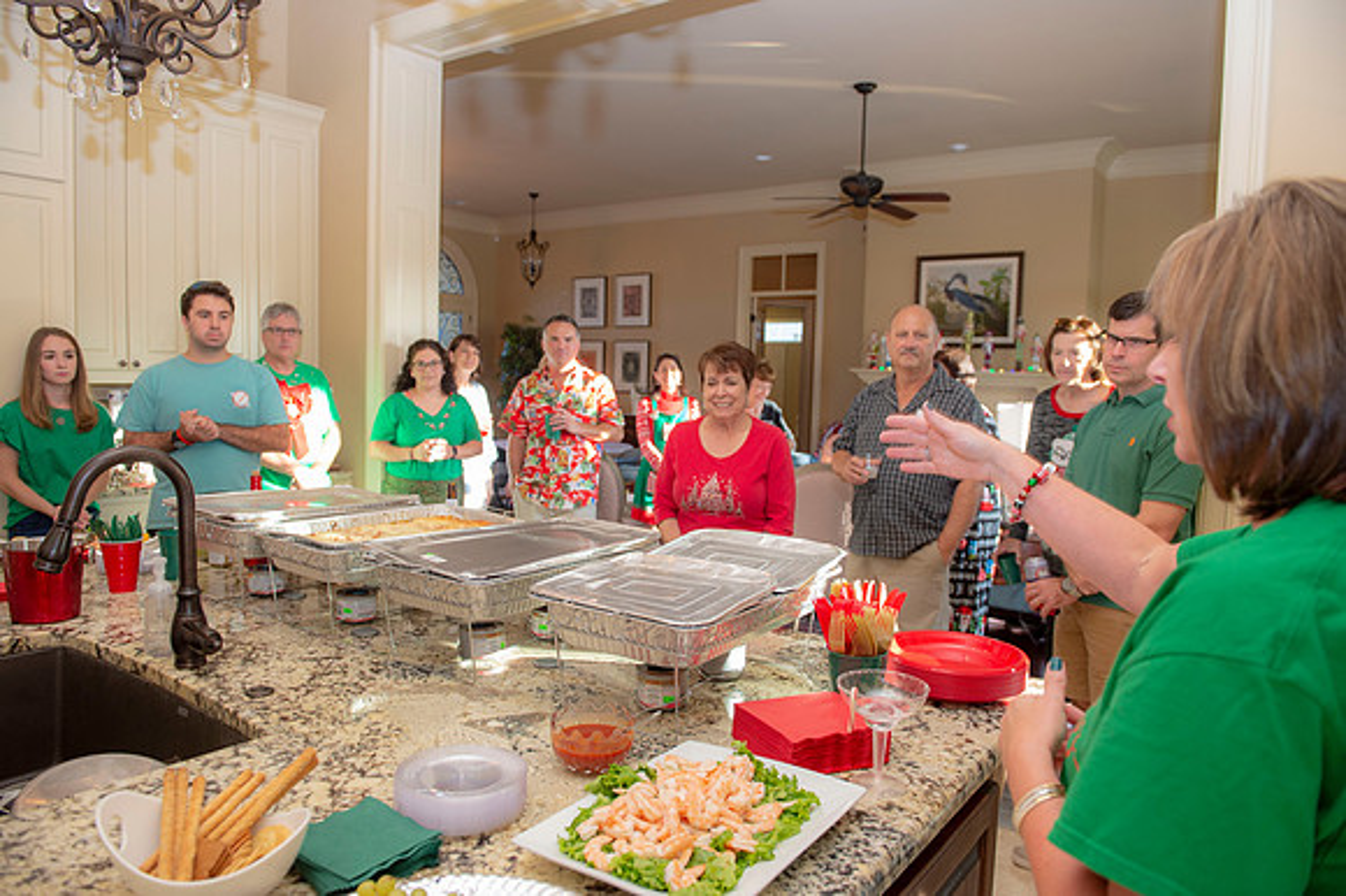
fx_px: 897
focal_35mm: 24
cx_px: 673
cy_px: 448
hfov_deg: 73.8
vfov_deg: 53.1
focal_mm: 24
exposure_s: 1/125
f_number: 4
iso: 800
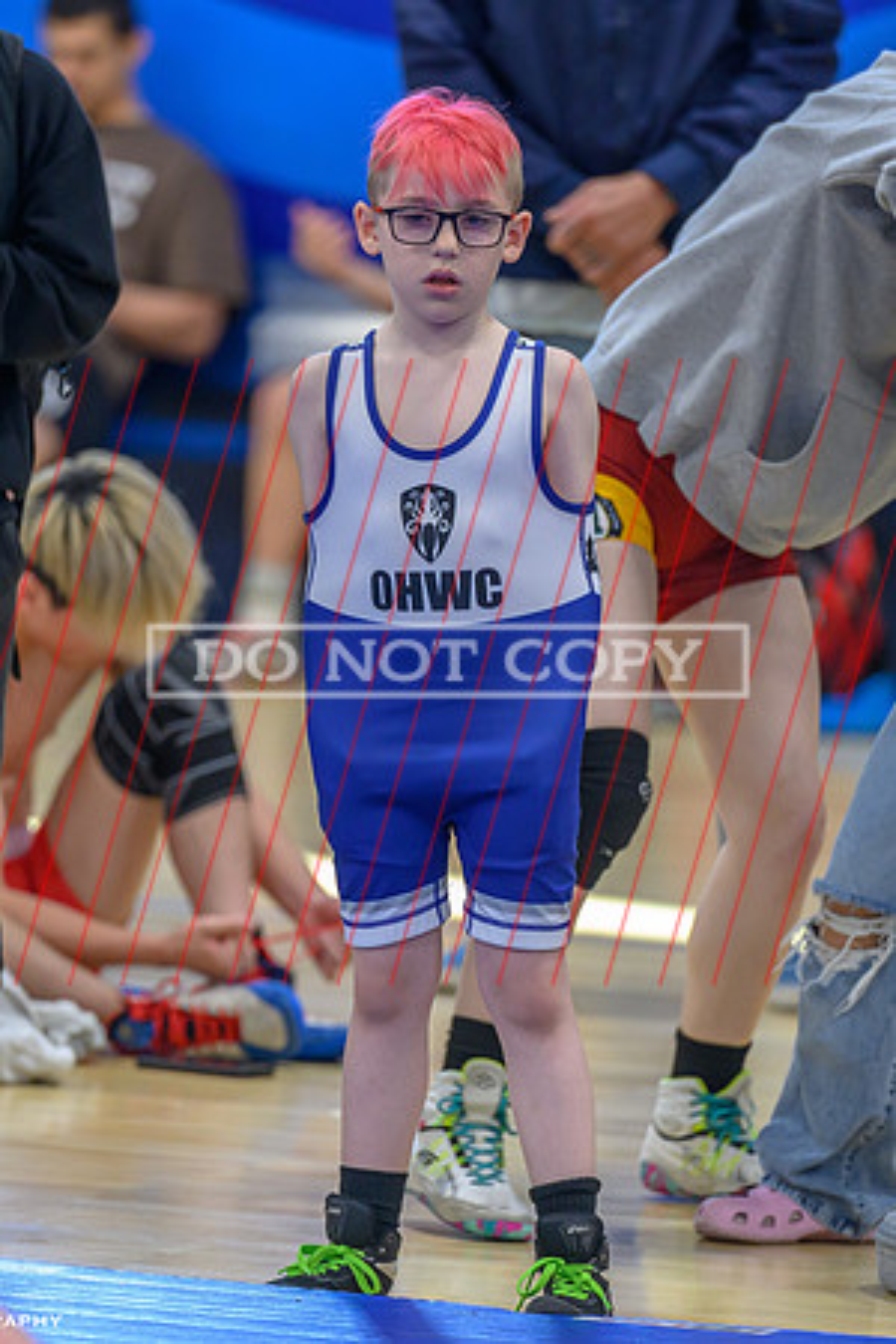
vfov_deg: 5.5
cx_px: 418
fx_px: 13875
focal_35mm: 372
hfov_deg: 3.7
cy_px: 745
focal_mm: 200
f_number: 2.8
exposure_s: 1/640
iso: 1800
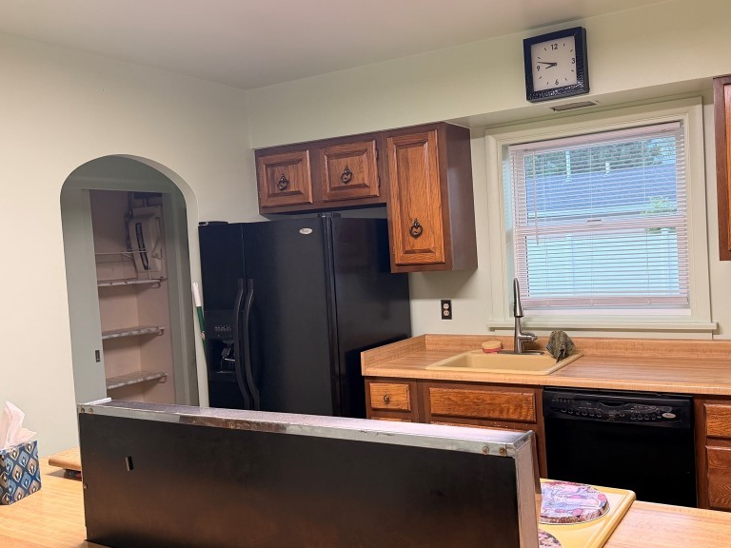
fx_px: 676
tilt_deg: -1.9
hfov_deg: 56.3
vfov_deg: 44.2
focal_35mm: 32
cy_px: 270
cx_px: 446
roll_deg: +3.6
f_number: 1.78
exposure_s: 1/71
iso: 200
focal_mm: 6.76
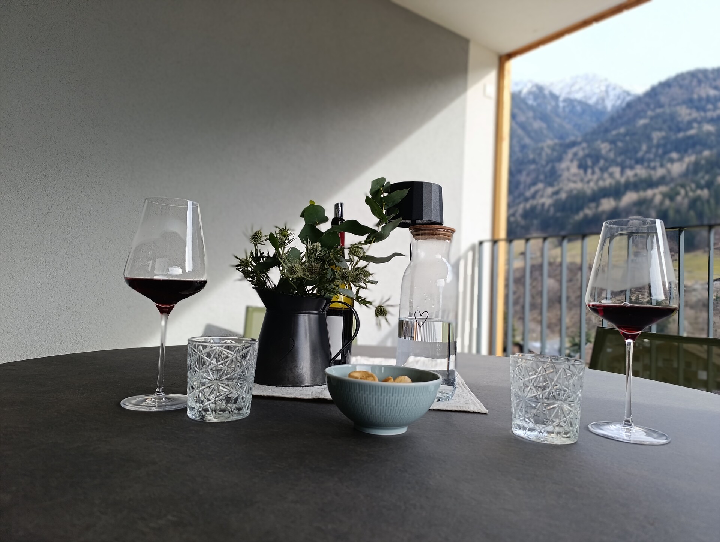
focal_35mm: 23
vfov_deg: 59.0
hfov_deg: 73.8
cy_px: 271
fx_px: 479
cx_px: 360
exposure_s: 1/144
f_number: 1.6
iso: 50
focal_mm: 6.14
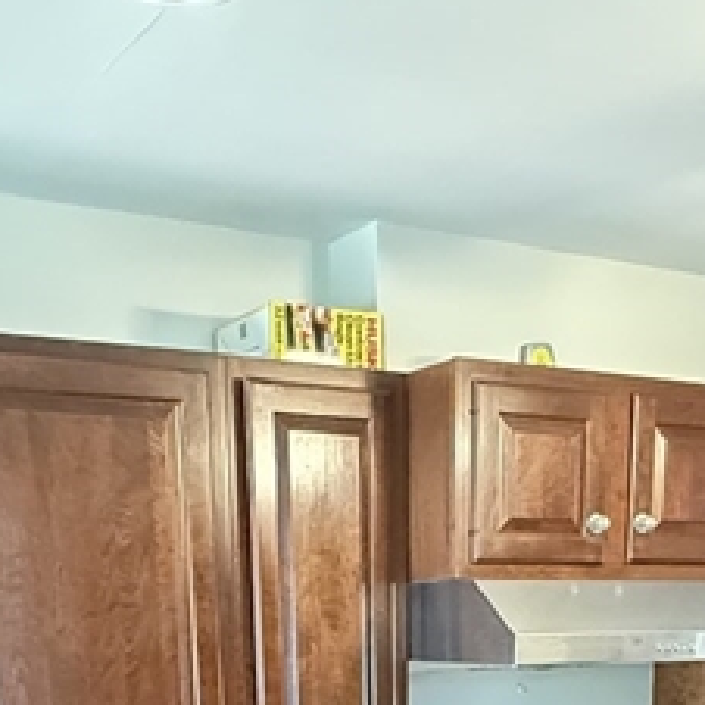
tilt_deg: -17.5
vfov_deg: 24.5
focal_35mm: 56
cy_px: 1029
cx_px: 421
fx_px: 1290
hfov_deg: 30.5
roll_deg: +0.1
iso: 1250
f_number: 2.2
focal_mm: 2.22
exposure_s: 1/40
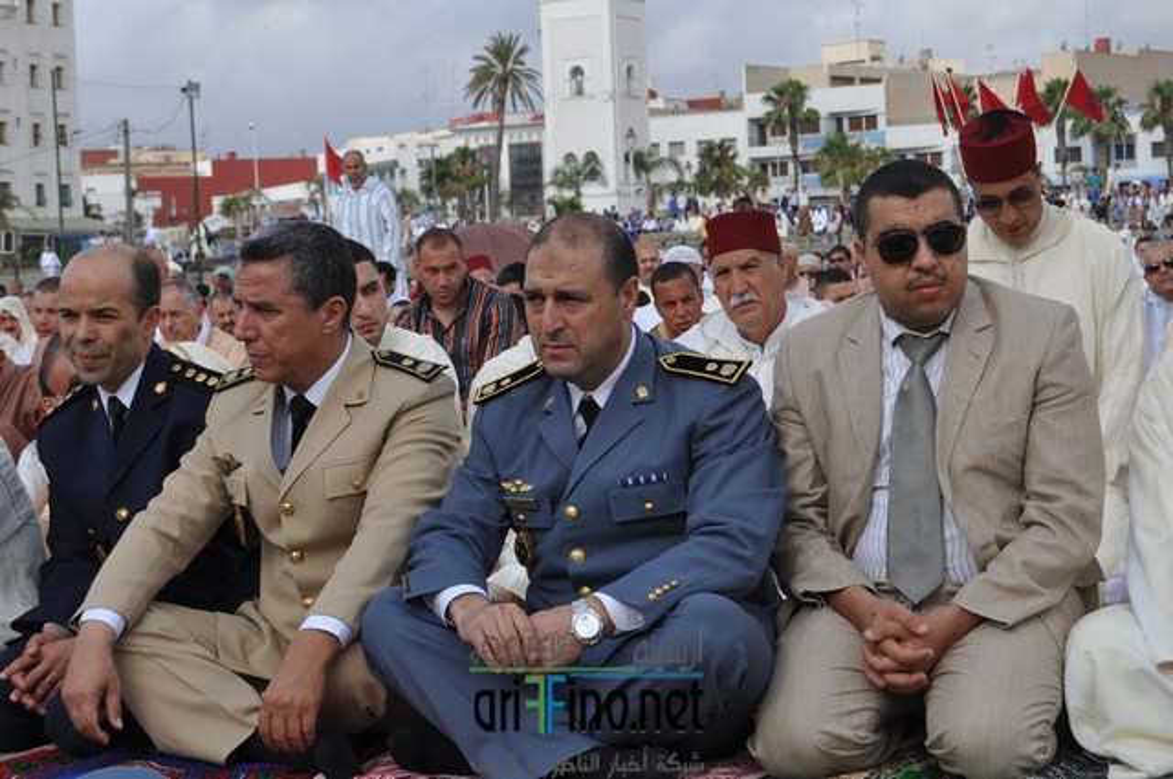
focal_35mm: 82
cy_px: 390
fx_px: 2685
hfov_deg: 24.6
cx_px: 586
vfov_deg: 16.5
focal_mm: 55
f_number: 9
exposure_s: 1/320
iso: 200
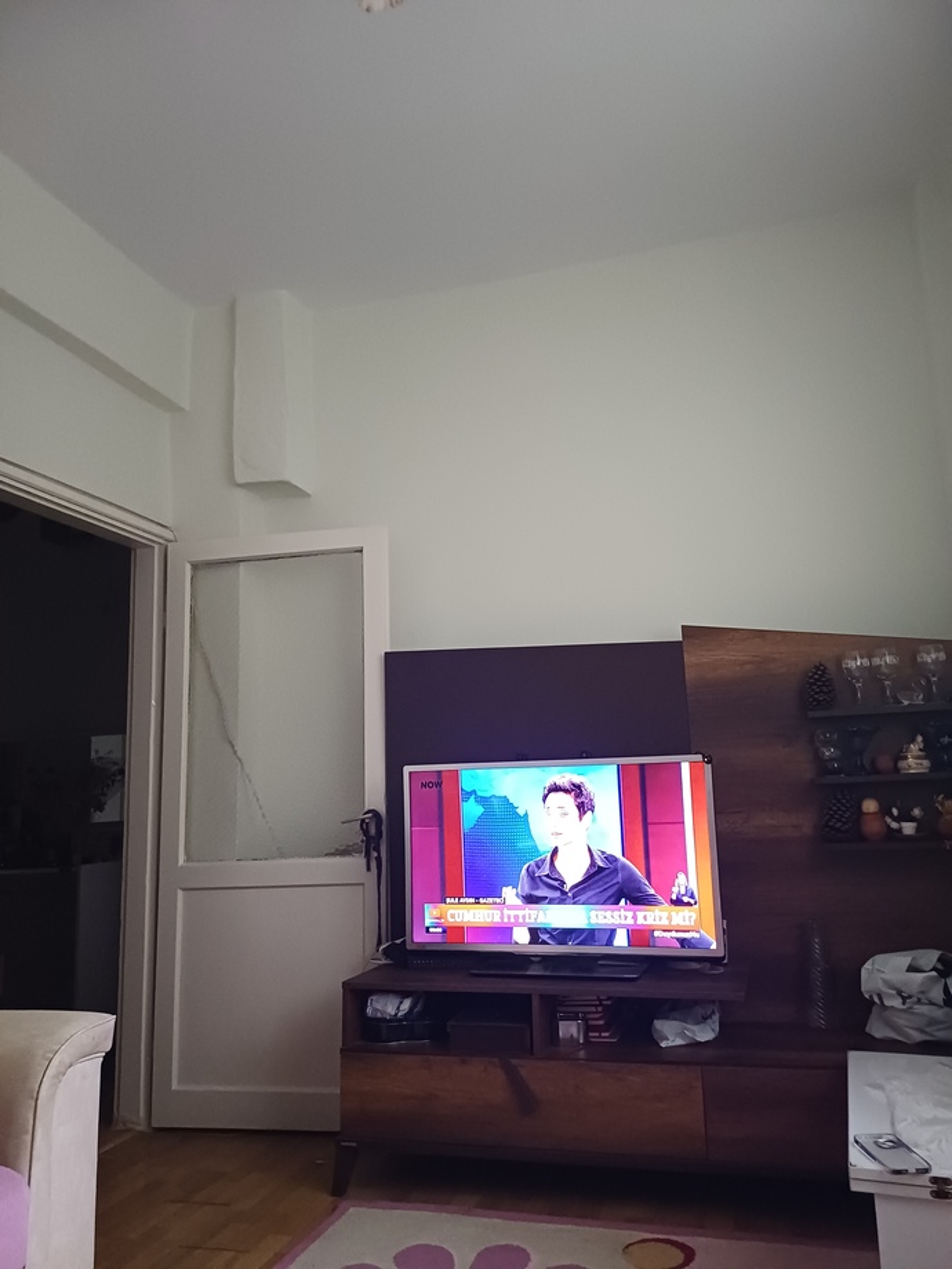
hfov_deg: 54.9
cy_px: 634
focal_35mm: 25
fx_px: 917
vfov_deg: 69.4
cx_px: 476
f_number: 1.8
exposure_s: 1/20
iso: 1250
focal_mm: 4.65
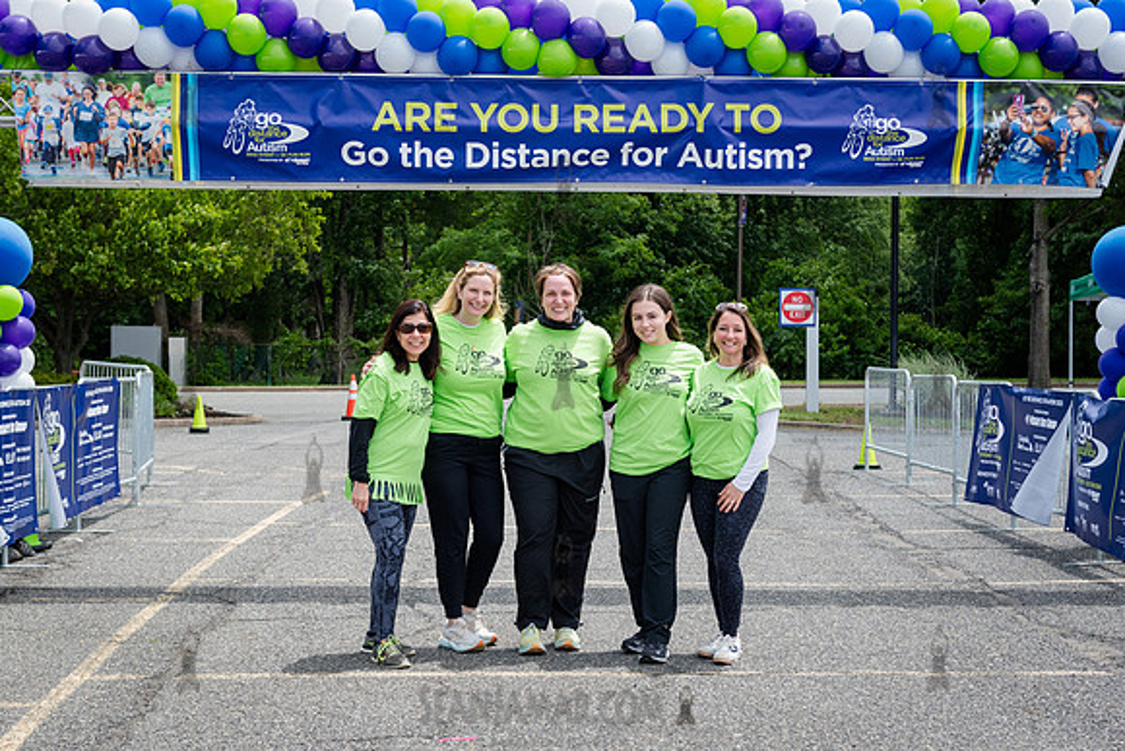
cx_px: 550
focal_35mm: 57
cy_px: 394
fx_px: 1792
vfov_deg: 23.7
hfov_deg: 34.9
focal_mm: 48
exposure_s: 1/1600
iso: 400
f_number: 4
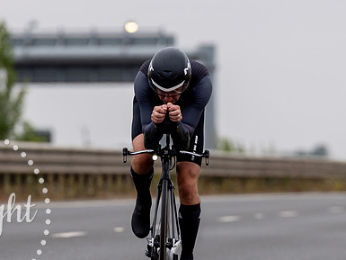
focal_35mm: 649
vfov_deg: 2.3
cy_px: 249
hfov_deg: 3.1
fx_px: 6489
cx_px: 147
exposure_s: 1/800
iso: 100
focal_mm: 200
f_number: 3.5
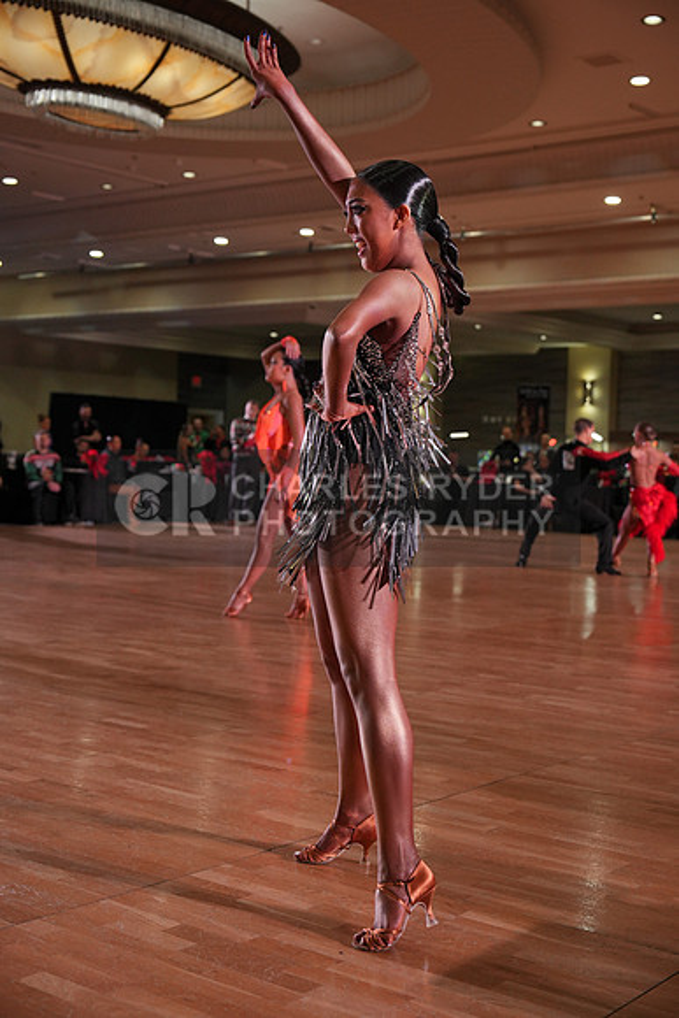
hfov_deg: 27.5
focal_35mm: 49
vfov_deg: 40.3
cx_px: 340
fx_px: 1385
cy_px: 509
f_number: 4
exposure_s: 1/500
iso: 1250
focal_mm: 49
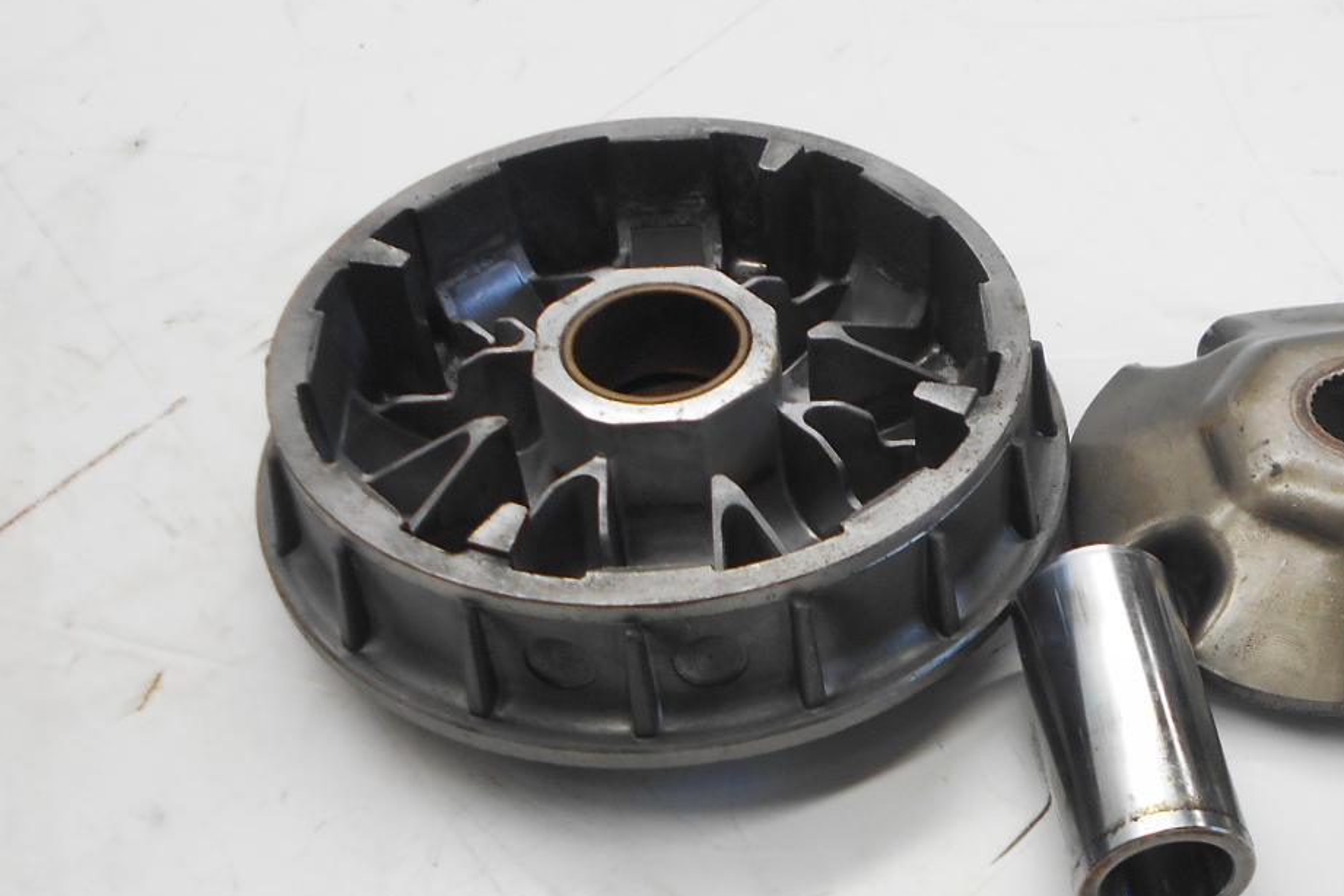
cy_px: 775
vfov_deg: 27.8
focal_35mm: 47
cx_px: 1027
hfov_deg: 40.6
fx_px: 1755
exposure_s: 1/50
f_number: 3.2
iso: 80
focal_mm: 4.6
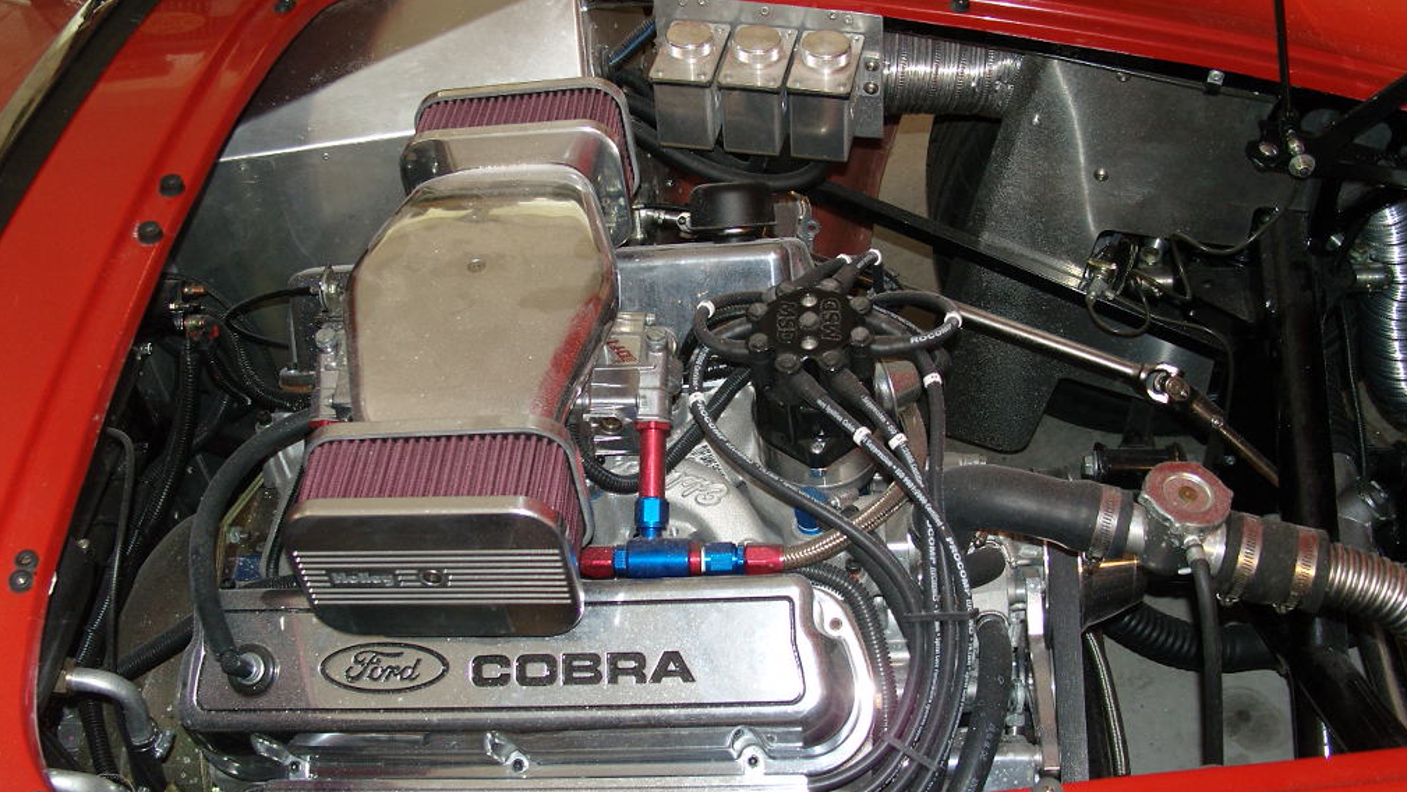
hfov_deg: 48.3
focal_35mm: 42
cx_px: 710
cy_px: 376
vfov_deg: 28.4
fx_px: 1567
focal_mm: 7.8
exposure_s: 1/40
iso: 80
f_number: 2.8
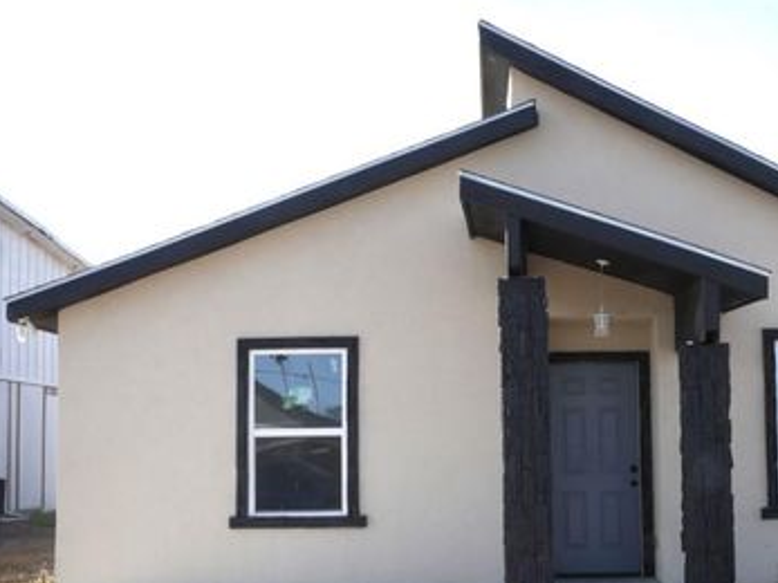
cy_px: 373
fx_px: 1101
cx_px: 518
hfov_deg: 38.5
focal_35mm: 49
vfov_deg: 29.5
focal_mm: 17
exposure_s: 1/60
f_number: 22
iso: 250
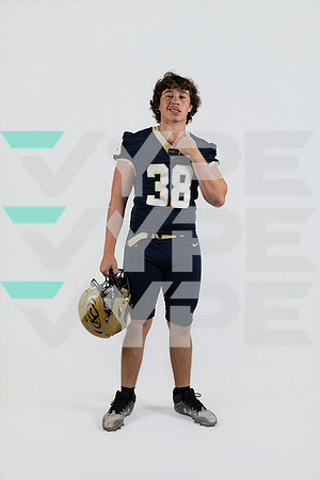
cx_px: 160
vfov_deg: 48.8
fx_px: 529
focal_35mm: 40
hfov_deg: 33.6
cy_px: 240
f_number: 4
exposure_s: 1/125
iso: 250
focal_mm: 39.7
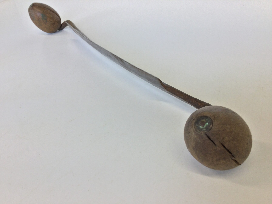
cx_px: 136
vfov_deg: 45.4
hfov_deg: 58.4
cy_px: 102
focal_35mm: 31
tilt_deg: -36.6
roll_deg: +9.3
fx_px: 244
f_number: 2.4
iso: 25
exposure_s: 1/50
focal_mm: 3.3
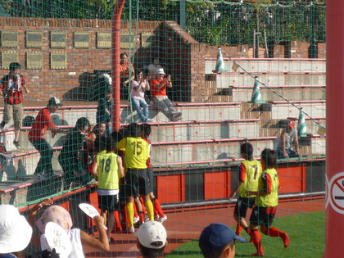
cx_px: 172
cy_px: 129
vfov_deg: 14.0
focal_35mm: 106
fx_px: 1053
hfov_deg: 18.5
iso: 100
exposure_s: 1/640
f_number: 4.7
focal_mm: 10.4
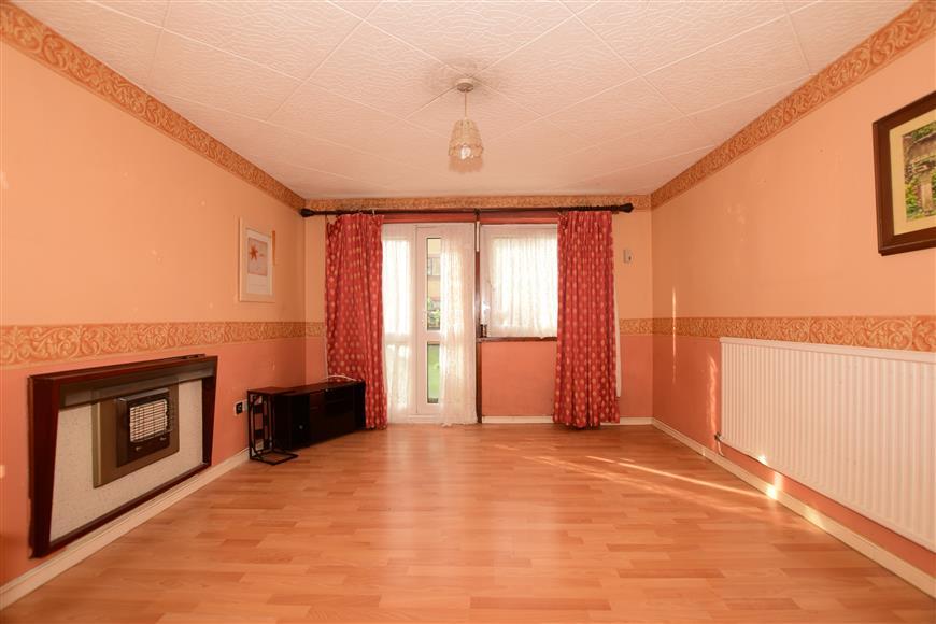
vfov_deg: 77.3
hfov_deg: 100.4
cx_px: 468
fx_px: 390
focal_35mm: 15
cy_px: 312
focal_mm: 10
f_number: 6.3
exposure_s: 1/100
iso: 200
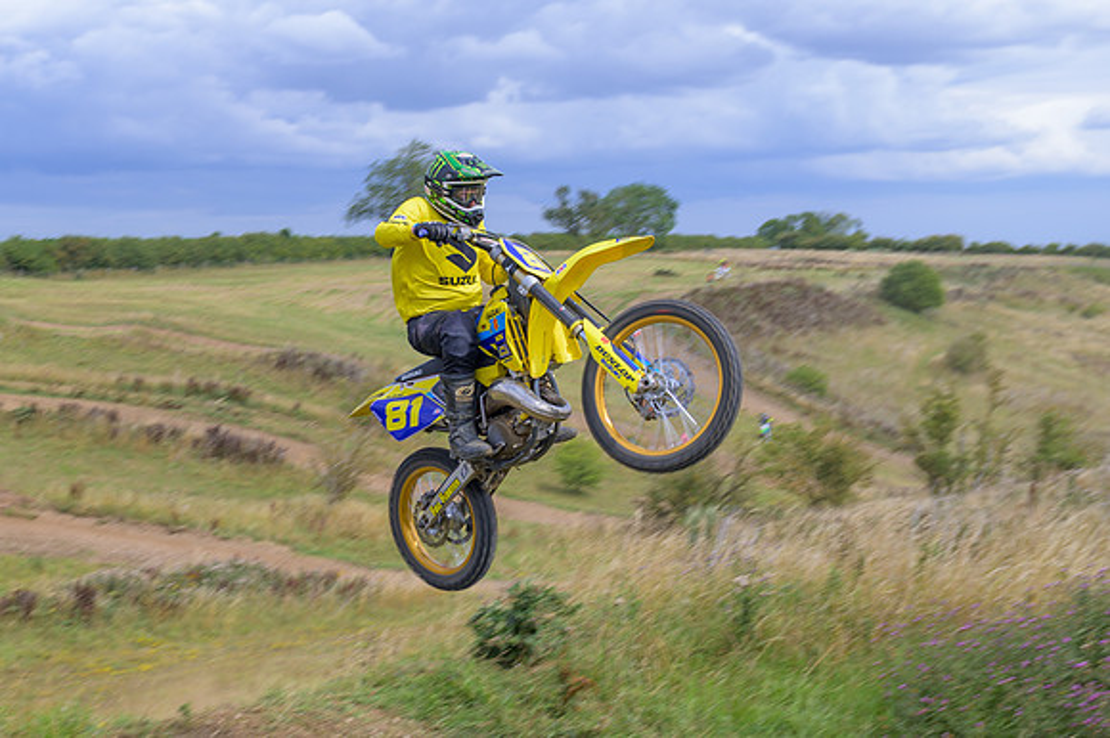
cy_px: 472
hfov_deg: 39.9
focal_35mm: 49
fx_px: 1510
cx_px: 382
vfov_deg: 27.4
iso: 50
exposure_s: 1/320
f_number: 4
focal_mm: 24
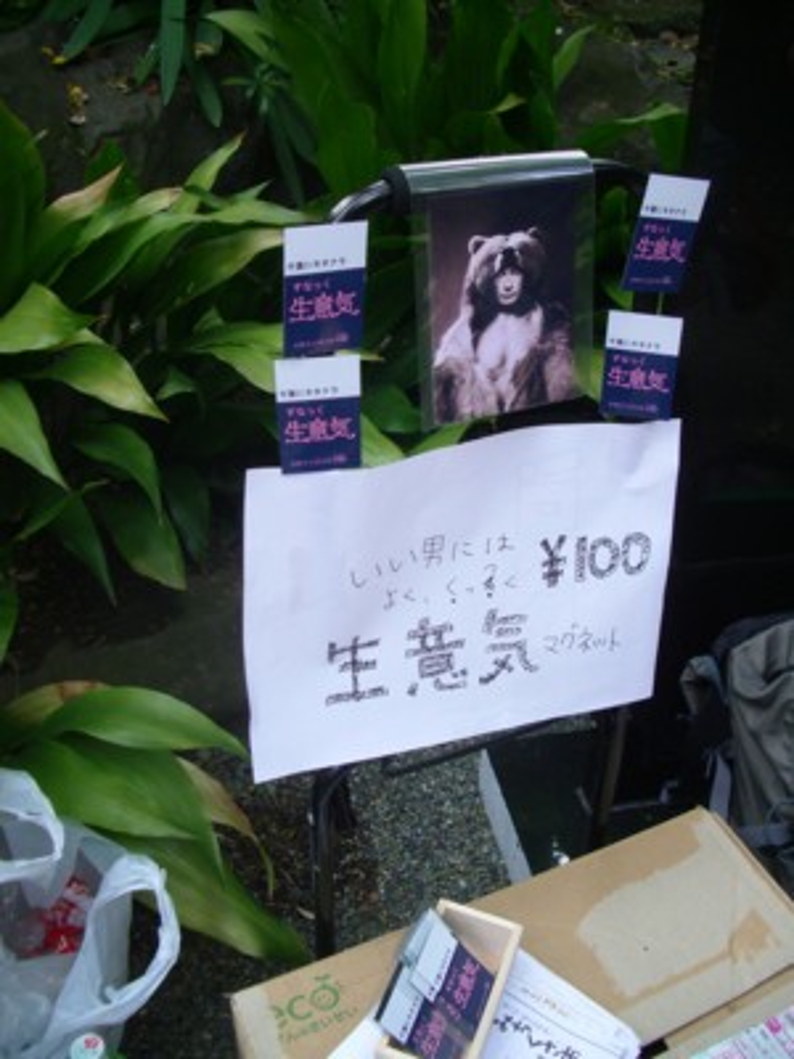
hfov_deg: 40.7
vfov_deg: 52.6
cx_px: 397
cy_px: 530
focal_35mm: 35
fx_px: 1070
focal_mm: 5.8
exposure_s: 1/100
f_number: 2.6
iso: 80
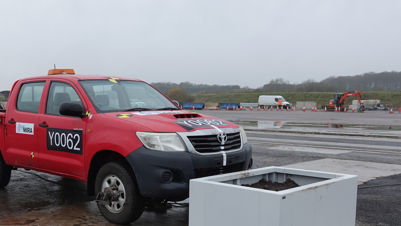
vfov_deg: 28.0
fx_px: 447
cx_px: 126
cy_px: 166
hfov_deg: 47.4
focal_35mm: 42
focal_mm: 8.8
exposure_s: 1/80
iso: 100
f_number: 2.4
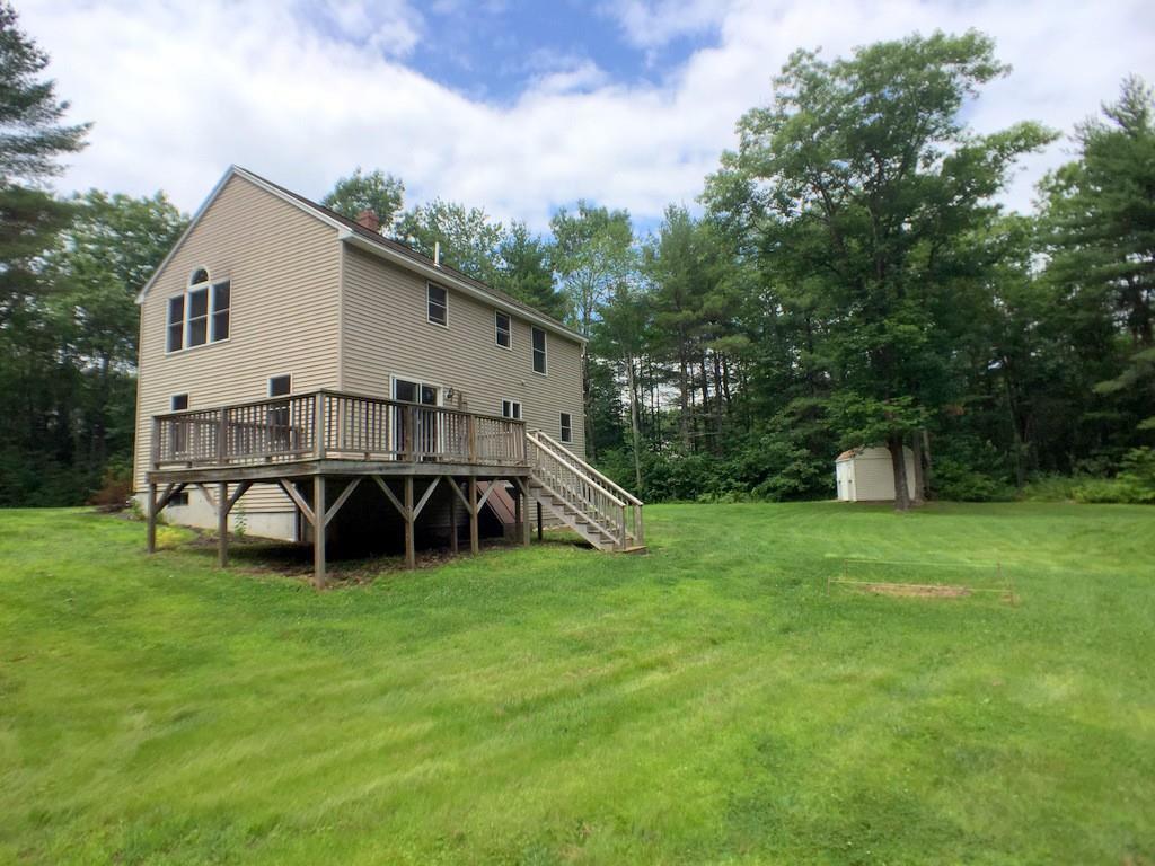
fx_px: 968
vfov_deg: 48.2
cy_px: 433
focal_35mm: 29
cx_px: 578
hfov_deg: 61.7
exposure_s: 1/1980
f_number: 2.2
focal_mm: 4.15
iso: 32
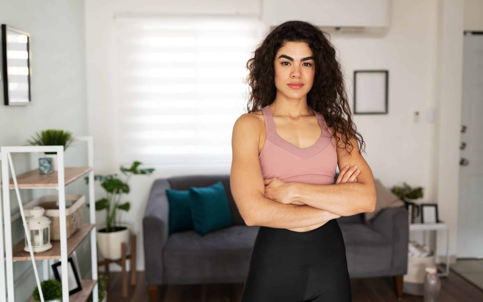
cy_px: 146
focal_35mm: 36
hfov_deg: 54.0
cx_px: 242
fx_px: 474
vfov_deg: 35.3
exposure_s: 1/160
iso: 320
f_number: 1.8
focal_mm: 35
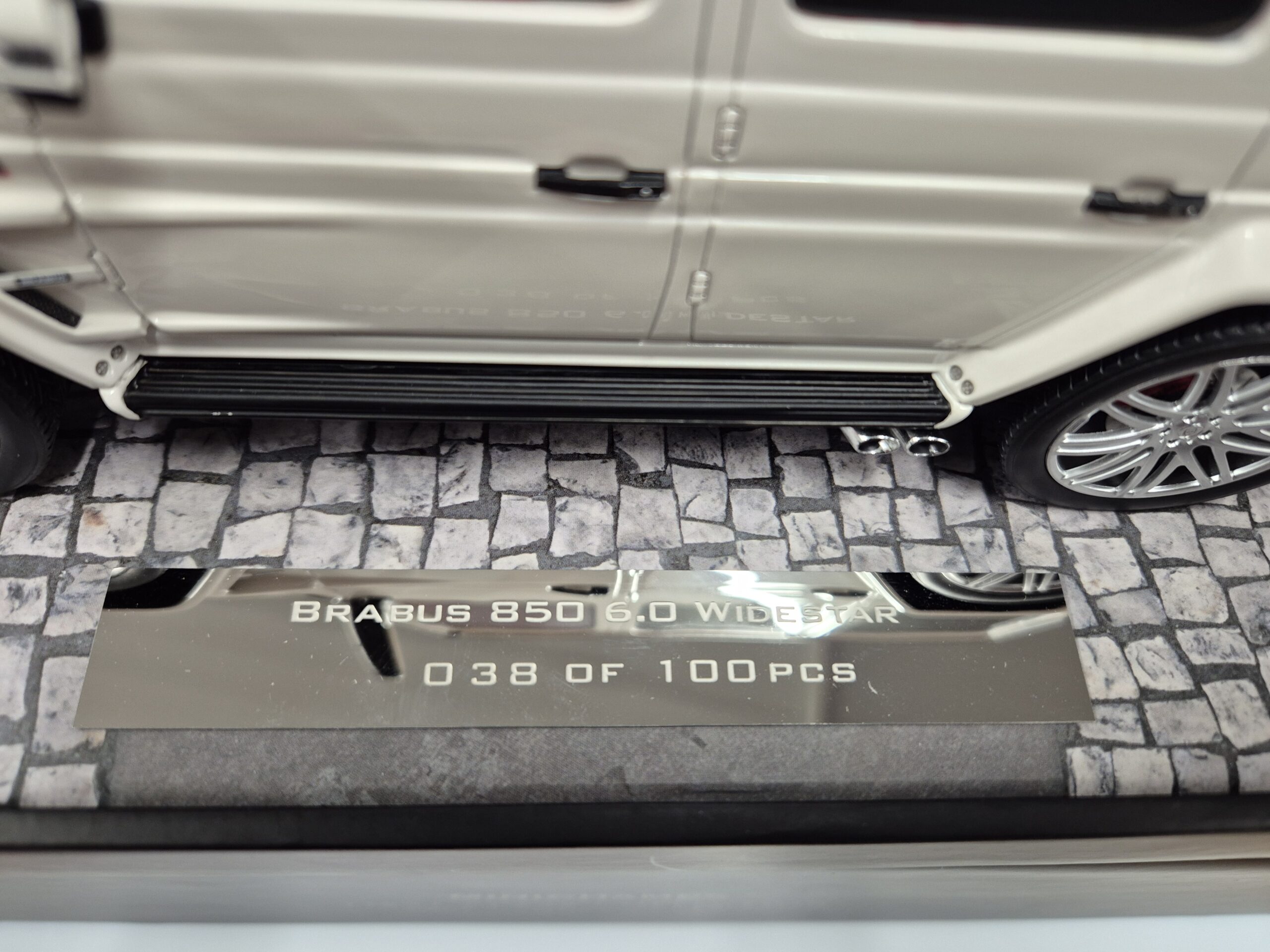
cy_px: 476
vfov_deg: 58.9
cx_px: 635
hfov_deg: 73.9
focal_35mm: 23
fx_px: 844
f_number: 1.8
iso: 320
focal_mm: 5.4
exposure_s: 1/100
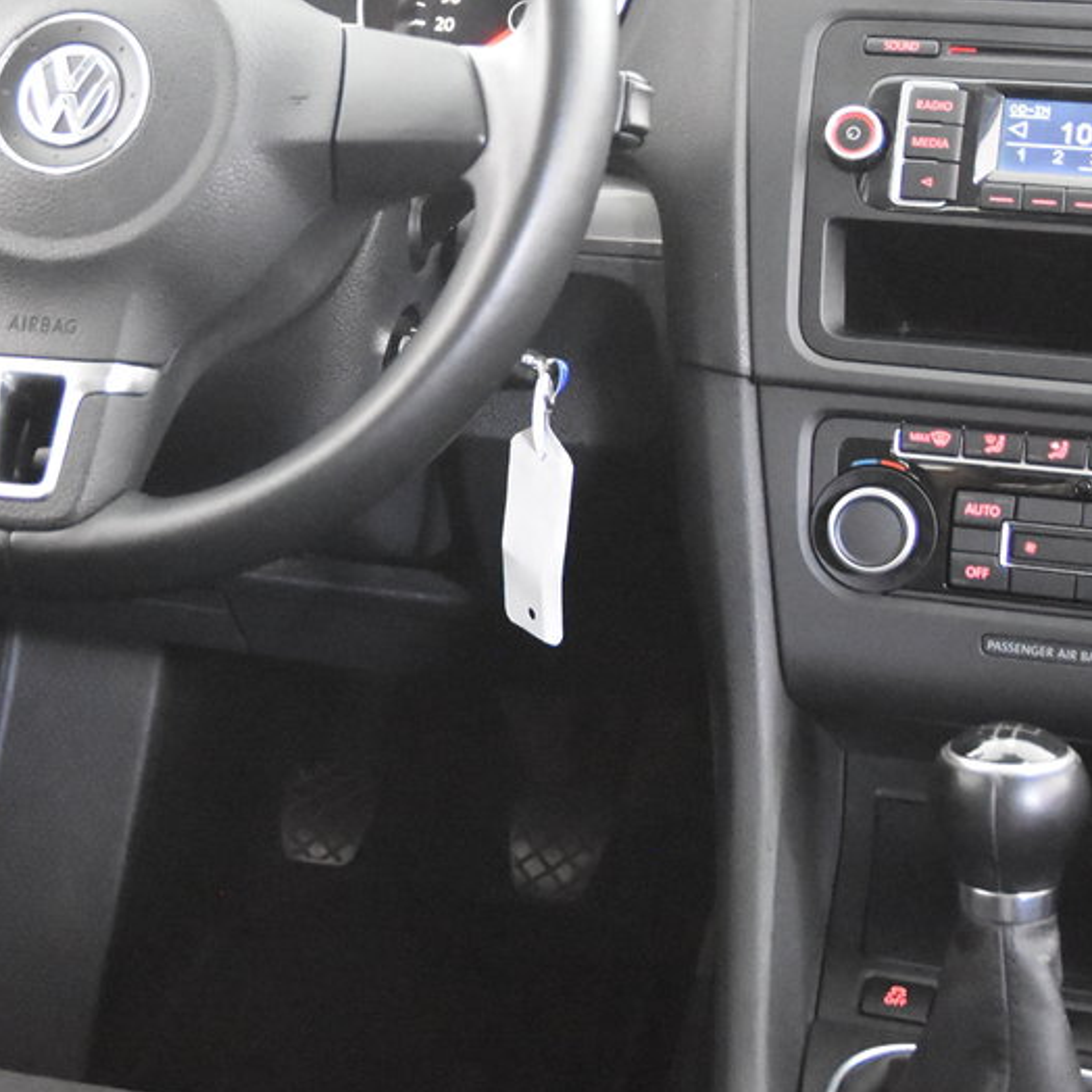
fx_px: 2891
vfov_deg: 21.3
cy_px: 353
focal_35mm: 81
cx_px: 281
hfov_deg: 21.2
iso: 11400
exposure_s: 1/40
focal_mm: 26
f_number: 3.2
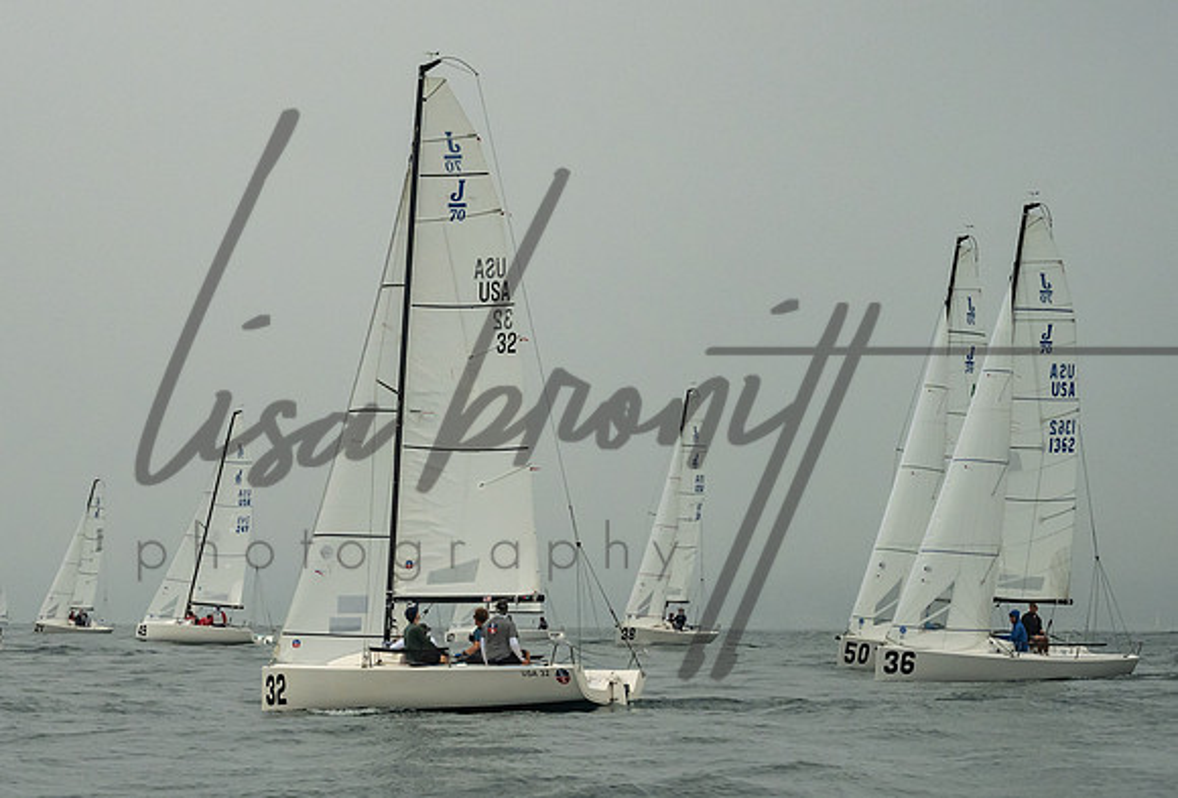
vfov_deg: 10.1
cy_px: 424
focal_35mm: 137
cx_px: 278
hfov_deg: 14.8
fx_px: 4499
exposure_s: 1/3200
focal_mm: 81
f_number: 9
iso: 800
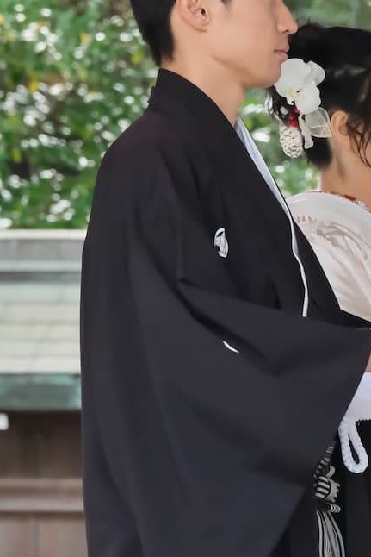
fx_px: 6504
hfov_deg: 3.3
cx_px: 405
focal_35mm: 421
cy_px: 386
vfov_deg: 4.9
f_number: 5.6
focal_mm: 90.9
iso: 3200
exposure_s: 1/200
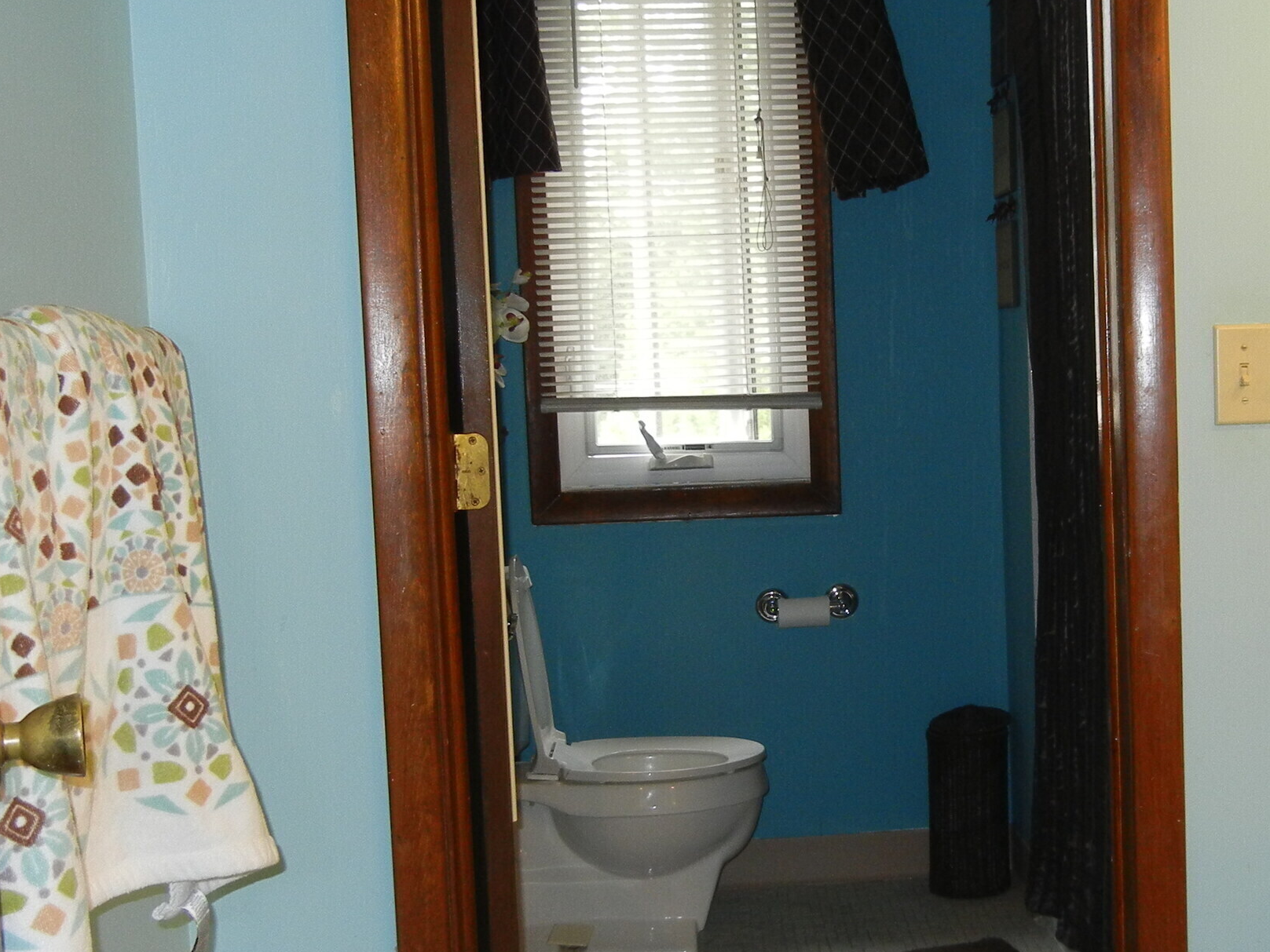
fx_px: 2091
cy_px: 529
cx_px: 950
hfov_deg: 33.1
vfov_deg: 25.6
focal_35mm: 57
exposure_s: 1/30
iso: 200
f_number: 3.5
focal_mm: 5.4
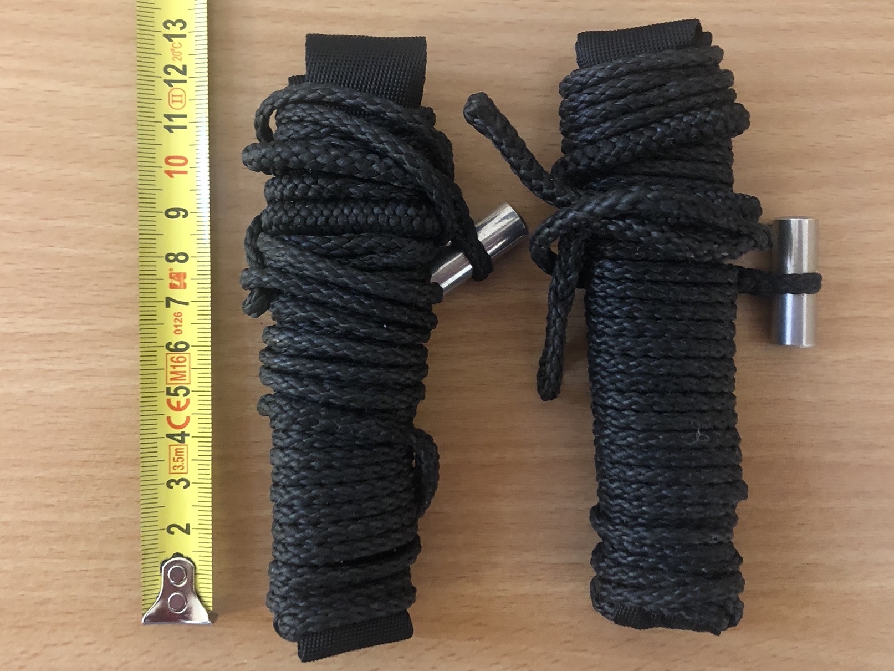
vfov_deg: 40.7
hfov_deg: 52.6
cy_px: 305
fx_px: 904
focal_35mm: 35
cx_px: 421
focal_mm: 3.99
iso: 100
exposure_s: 1/9
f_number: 1.8
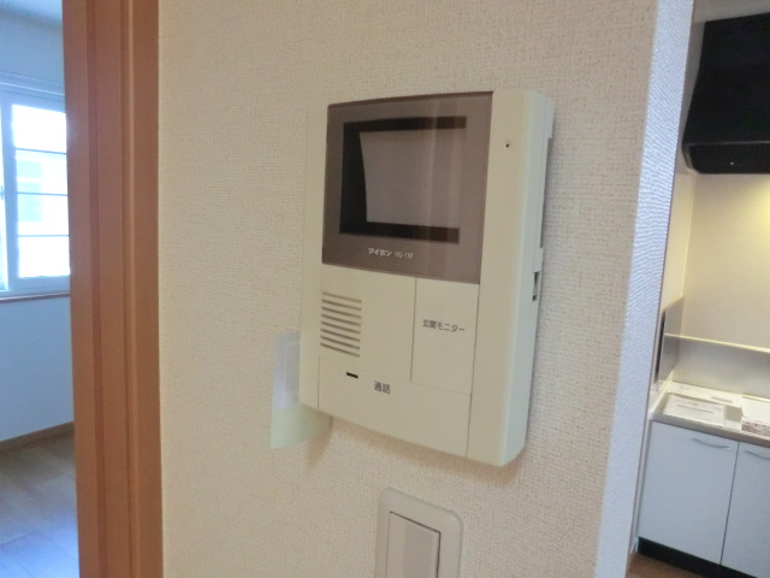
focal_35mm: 24
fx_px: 534
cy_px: 289
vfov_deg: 56.8
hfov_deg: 71.6
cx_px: 385
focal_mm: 4.3
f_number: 3.2
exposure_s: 1/50
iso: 800
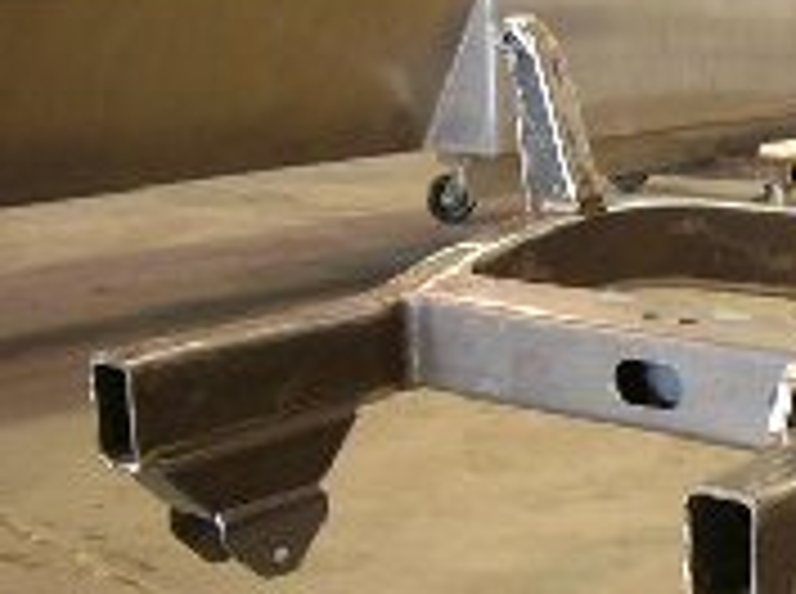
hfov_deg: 23.7
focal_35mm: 77
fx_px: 1767
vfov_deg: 19.1
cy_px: 331
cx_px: 895
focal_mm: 5.7
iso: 88
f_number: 2.9
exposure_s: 1/3.8
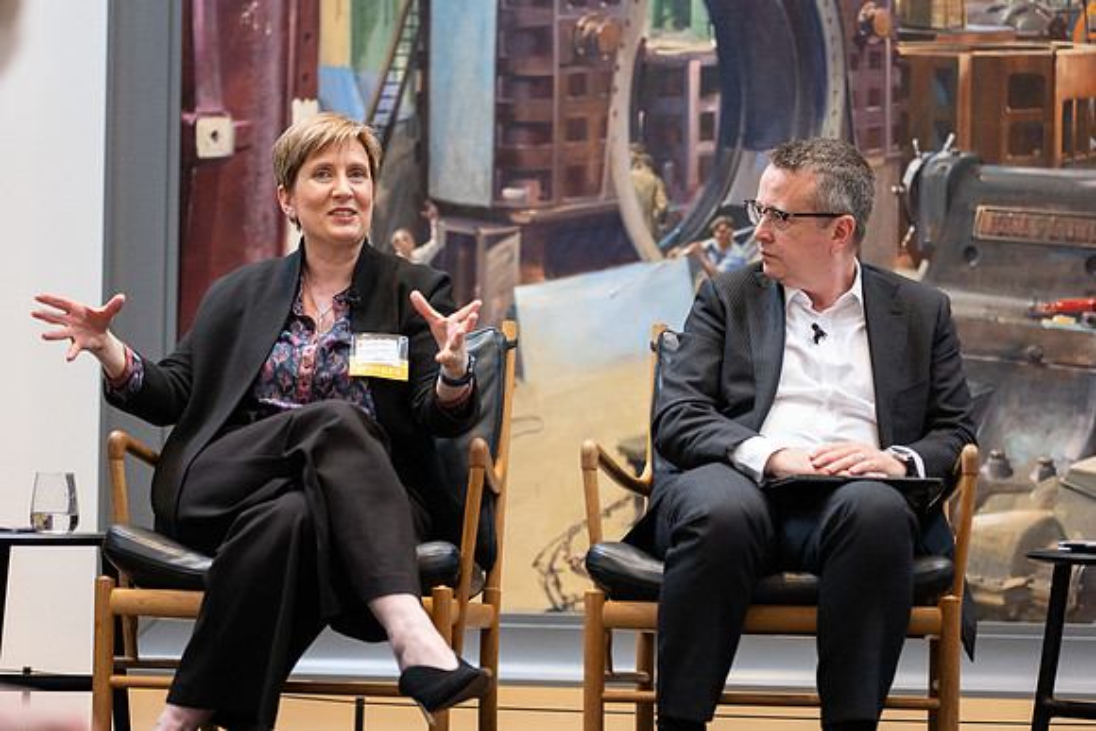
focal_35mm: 100
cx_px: 548
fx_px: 3045
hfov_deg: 20.4
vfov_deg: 13.7
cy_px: 366
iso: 3200
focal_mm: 100
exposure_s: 1/800
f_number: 2.8
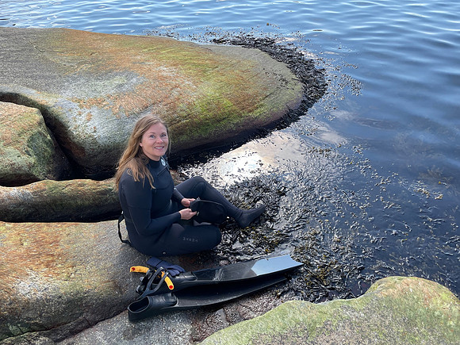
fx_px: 346
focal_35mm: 26
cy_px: 172
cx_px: 230
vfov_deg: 53.1
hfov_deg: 67.3
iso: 32
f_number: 1.6
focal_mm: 4.2
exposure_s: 1/1435
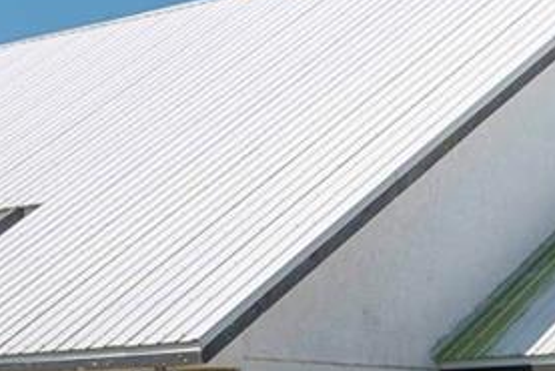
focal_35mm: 130
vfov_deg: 10.3
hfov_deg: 15.7
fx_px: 2003
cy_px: 533
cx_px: 379
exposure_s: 1/400
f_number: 9
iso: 100
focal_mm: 15
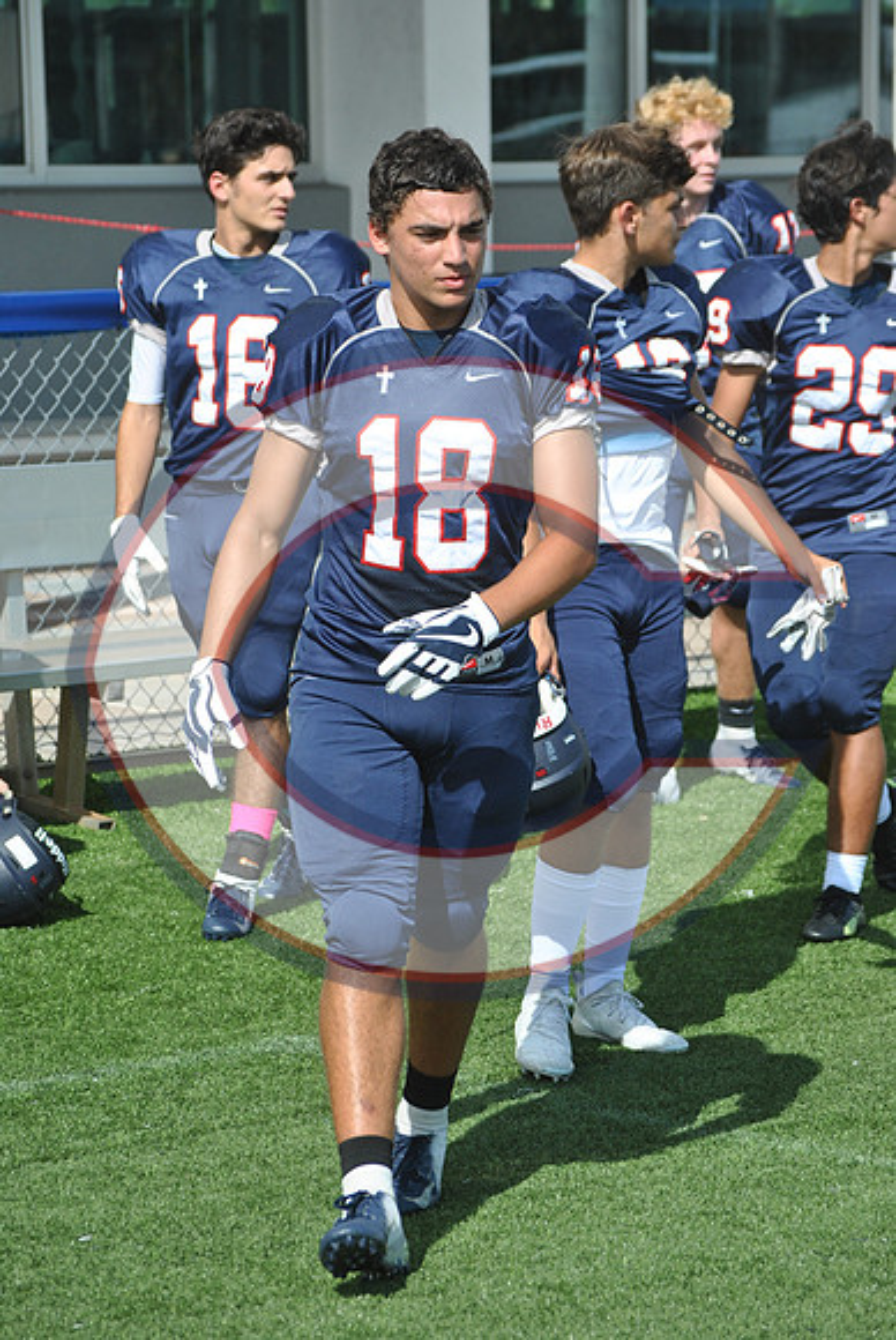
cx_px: 448
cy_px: 670
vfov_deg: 16.1
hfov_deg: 10.8
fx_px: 4748
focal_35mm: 128
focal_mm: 85
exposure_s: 1/1000
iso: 200
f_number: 6.3
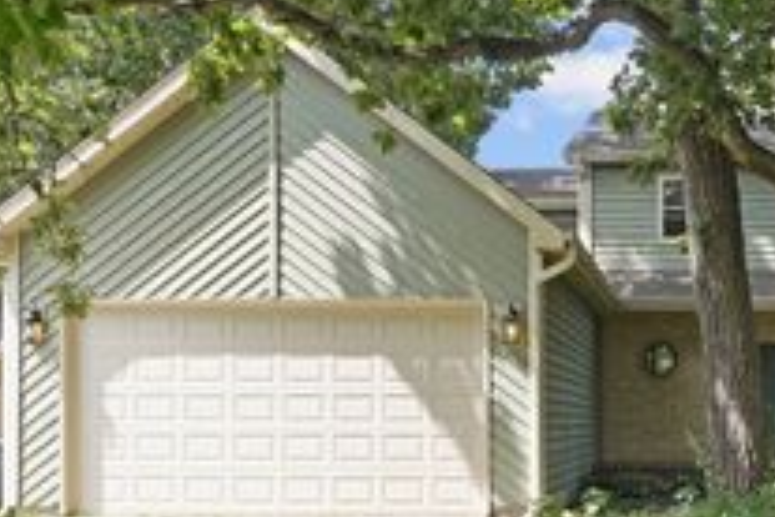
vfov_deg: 31.6
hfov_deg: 44.0
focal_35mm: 41
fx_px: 883
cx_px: 670
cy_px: 429
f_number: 5
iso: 400
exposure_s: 1/100
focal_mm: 17
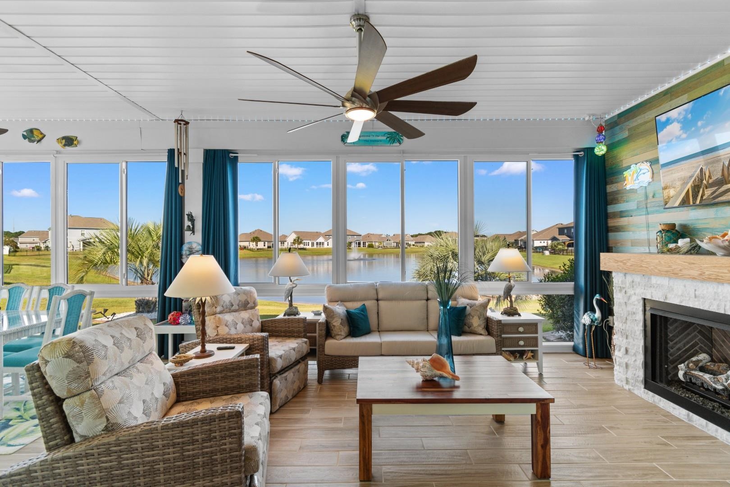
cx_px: 365
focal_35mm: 15
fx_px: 304
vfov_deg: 77.3
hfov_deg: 100.4
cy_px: 244
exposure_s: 1/40
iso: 100
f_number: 4.5
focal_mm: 10
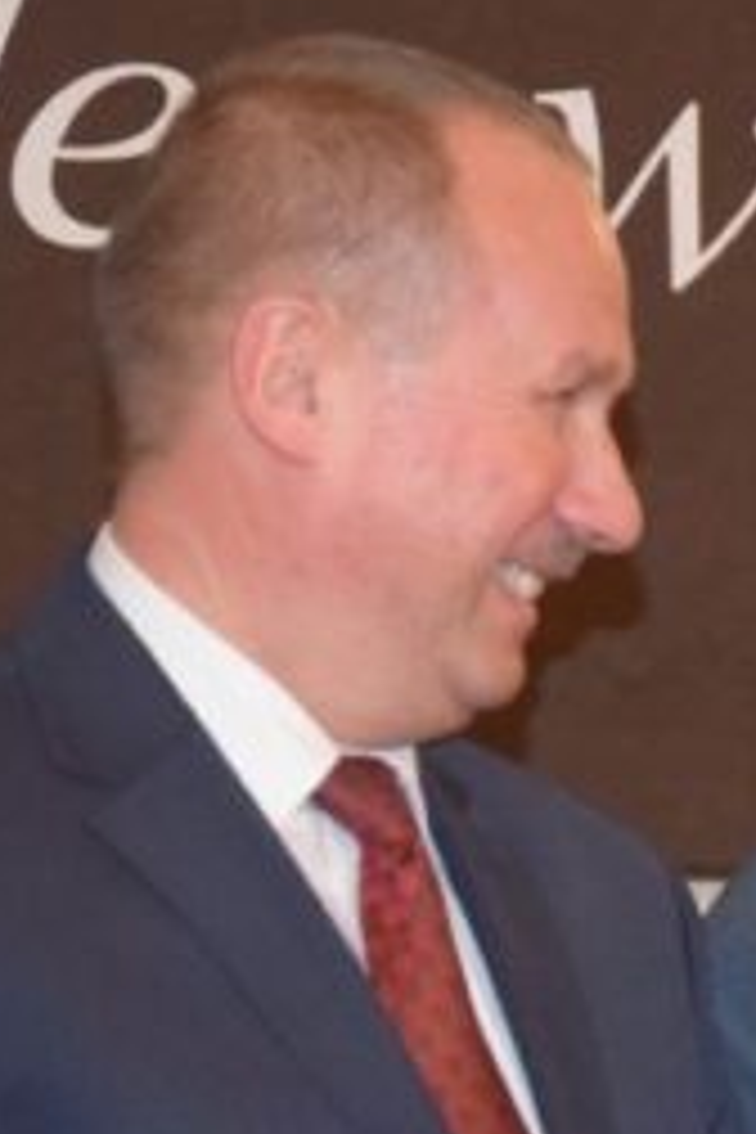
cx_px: 1629
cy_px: 990
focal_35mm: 283
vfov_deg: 7.3
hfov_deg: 4.8
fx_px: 8914
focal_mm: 62
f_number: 5.3
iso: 3200
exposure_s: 1/60
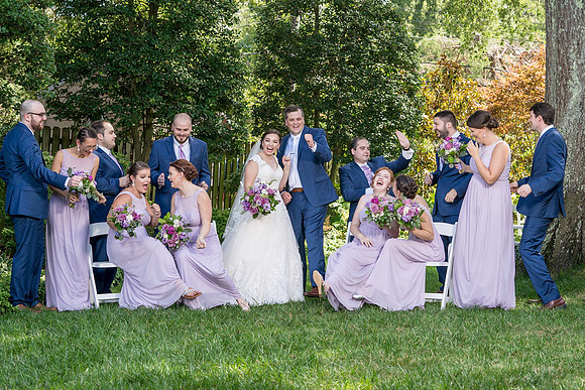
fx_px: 1273
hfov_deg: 25.9
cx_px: 303
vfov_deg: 17.4
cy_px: 188
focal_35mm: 78
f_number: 6.3
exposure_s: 1/200
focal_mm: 73
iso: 200
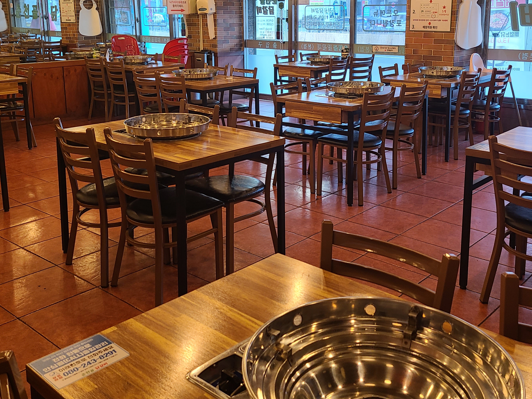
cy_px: 119
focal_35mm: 39
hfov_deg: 47.8
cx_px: 282
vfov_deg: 36.3
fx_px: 599
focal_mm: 5.4
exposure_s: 1/60
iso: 125
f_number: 1.8
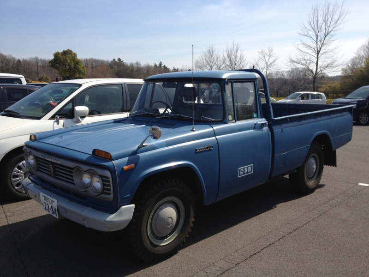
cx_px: 184
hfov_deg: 52.6
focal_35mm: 35
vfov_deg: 40.7
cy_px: 138
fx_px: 373
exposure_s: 1/1783
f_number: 2.4
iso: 50
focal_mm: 4.28
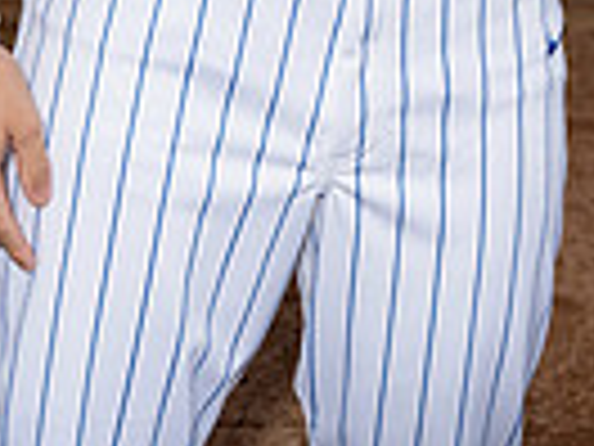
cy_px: -554
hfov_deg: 13.2
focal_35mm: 148
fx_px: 2540
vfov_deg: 9.2
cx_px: 526
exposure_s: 1/250
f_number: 5
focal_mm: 45
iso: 250
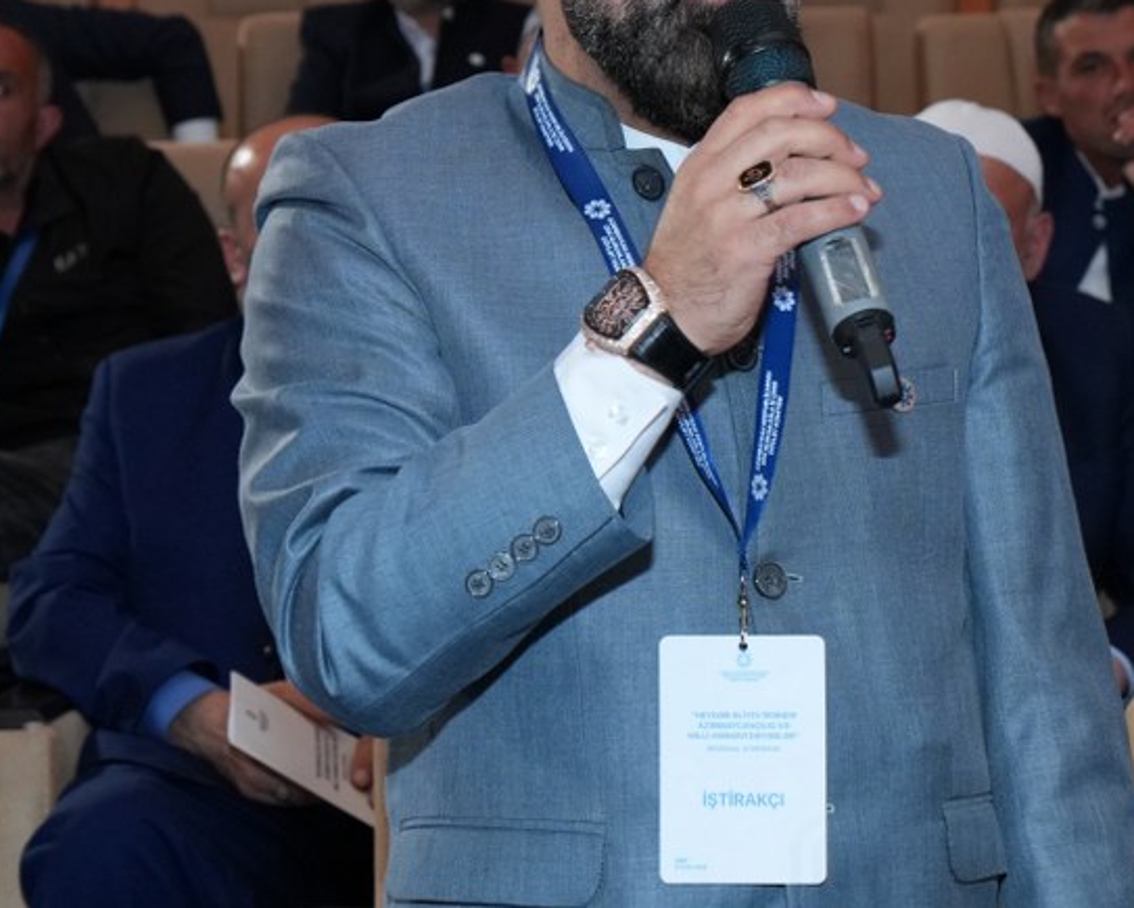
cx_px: 720
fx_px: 3089
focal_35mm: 92
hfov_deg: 20.8
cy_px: 287
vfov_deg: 16.7
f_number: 4
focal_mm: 35
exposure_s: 1/160
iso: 2000
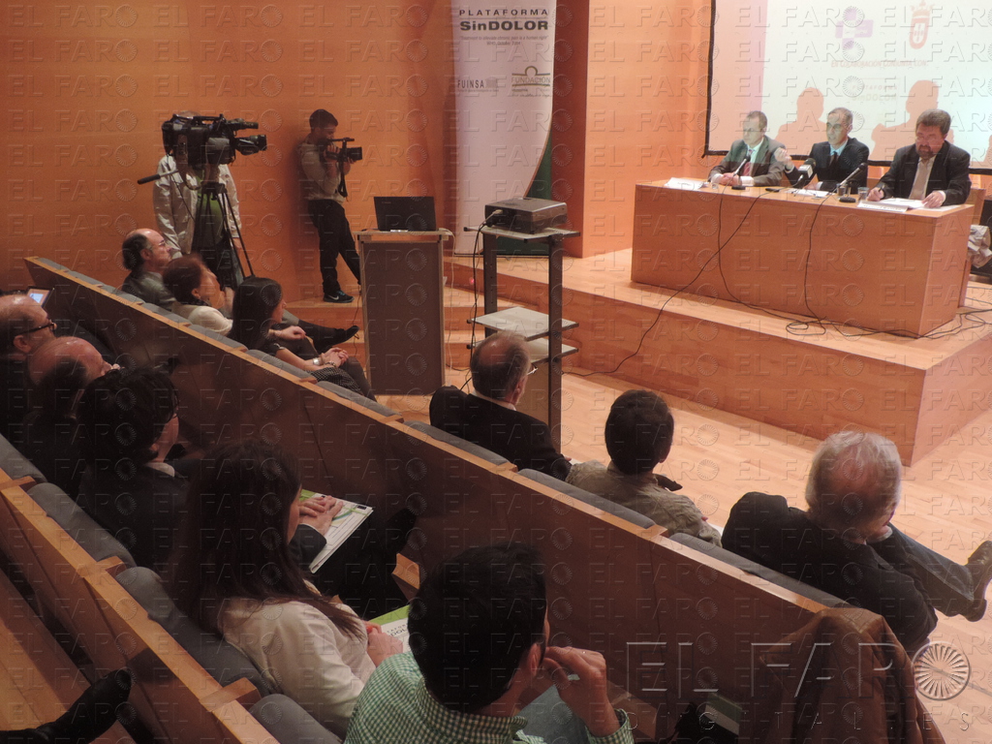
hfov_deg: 60.0
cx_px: 496
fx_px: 860
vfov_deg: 46.8
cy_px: 372
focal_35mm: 30
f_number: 3.1
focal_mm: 5.3
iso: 560
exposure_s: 1/8
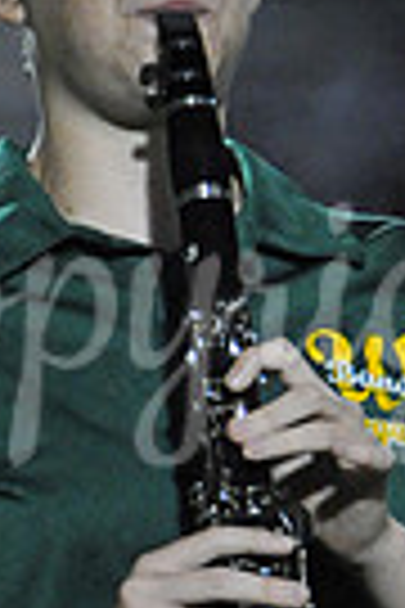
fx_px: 43618
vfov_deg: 0.8
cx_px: 220
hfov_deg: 0.5
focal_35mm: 2585
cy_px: 311
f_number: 6.3
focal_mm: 600
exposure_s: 1/200
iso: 6400
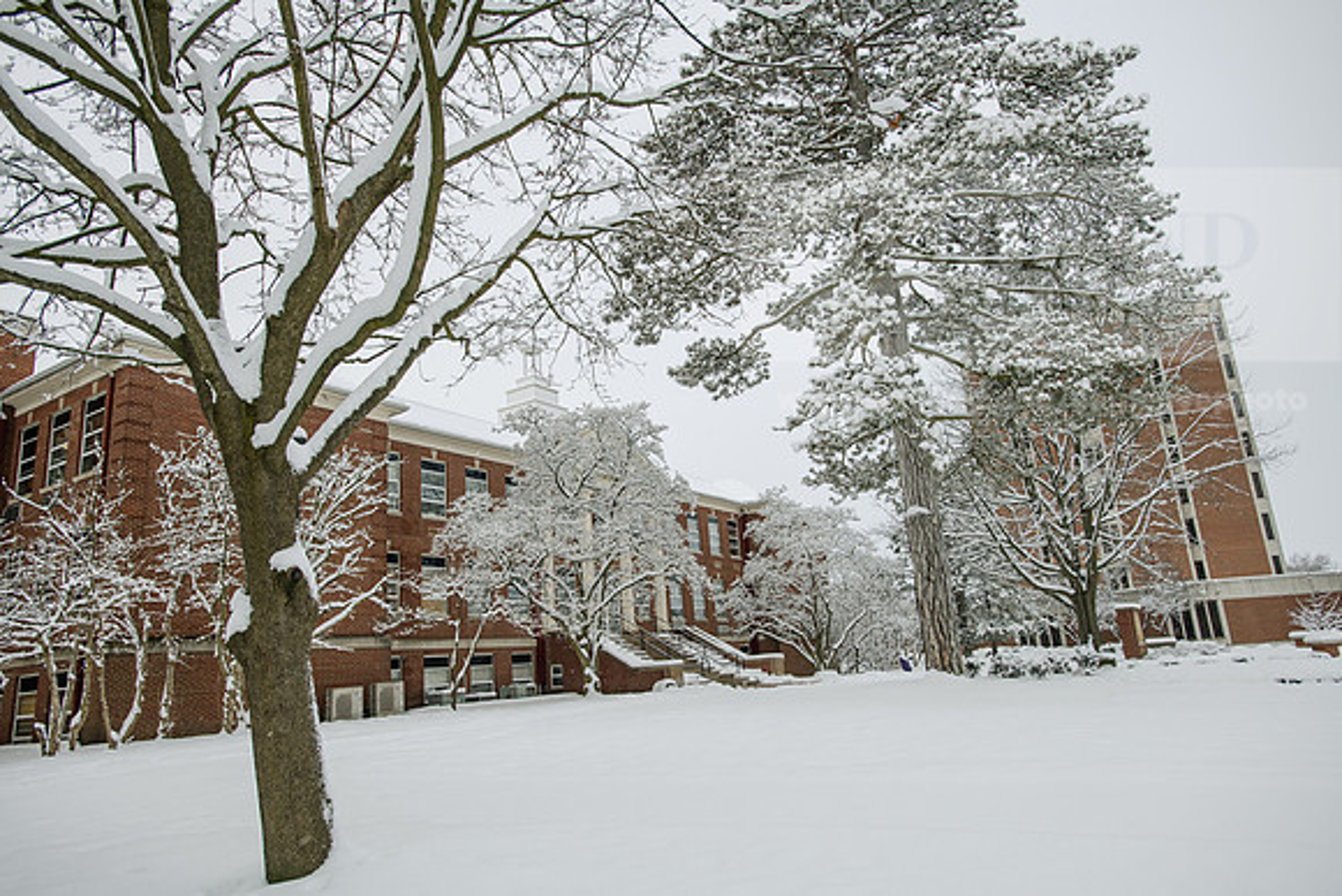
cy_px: 448
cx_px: 671
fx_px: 895
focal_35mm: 24
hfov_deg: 73.7
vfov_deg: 53.2
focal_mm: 24
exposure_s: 1/320
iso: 200
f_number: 4.5
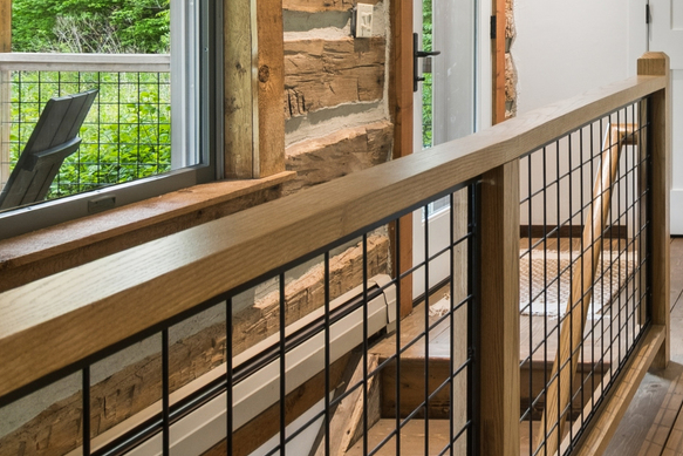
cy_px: -22
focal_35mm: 50
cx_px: 795
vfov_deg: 25.4
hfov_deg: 33.2
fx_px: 949
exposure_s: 1/6
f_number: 8
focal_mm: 12
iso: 200
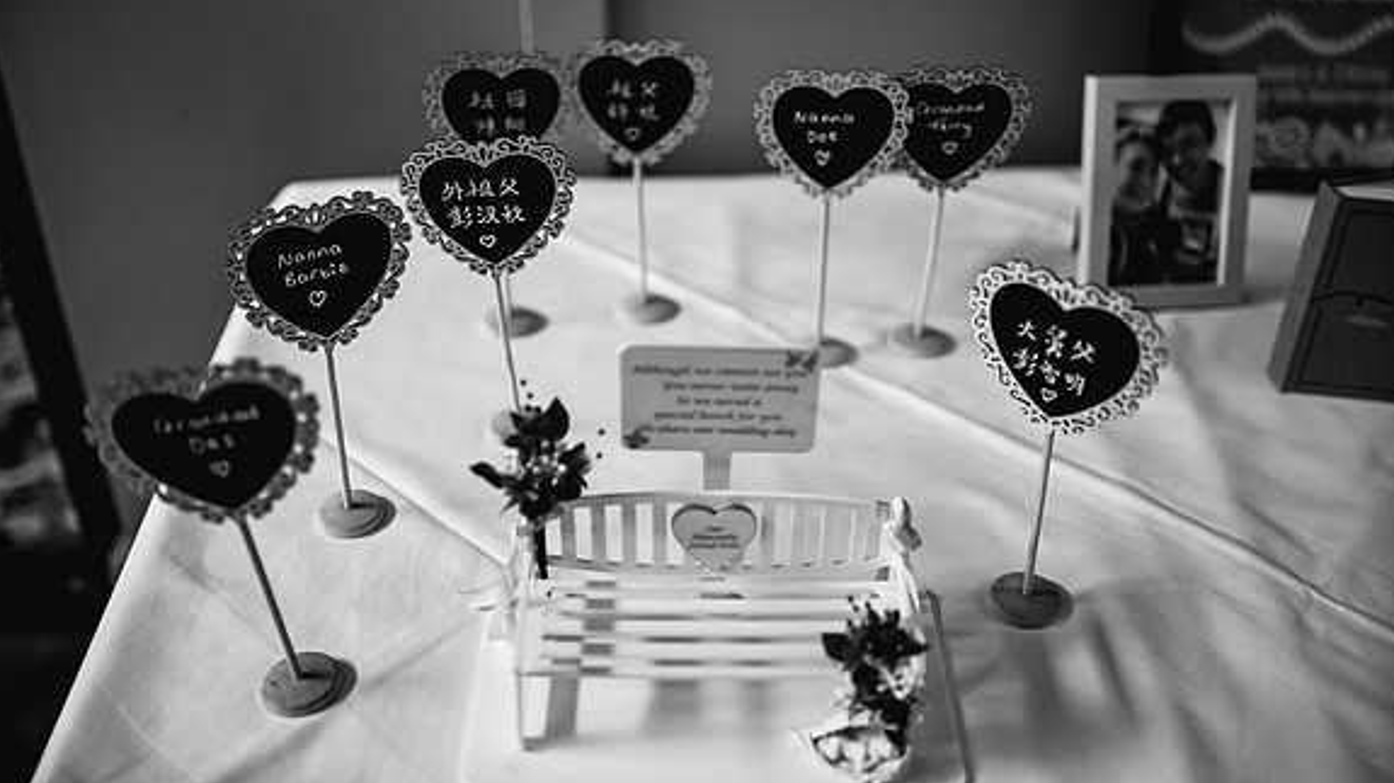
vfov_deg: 31.9
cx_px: 698
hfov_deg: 54.0
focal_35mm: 37
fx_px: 1367
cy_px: 326
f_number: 1.6
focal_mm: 35
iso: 800
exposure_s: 1/250
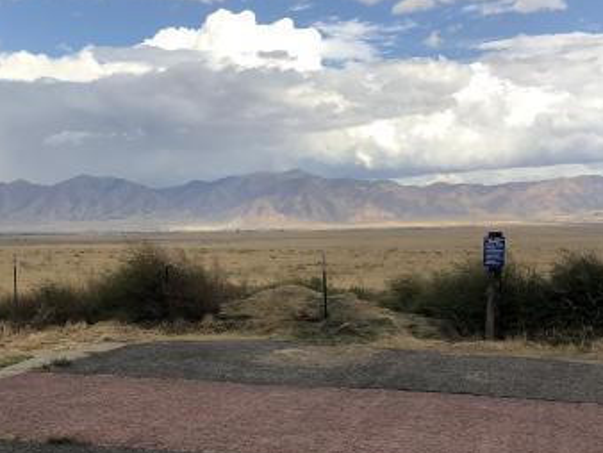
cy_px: 278
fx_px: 924
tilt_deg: -4.2
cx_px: 155
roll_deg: -0.6
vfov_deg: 27.5
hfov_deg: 35.4
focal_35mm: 53
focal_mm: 3.99
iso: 20
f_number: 1.8
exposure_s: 1/1621
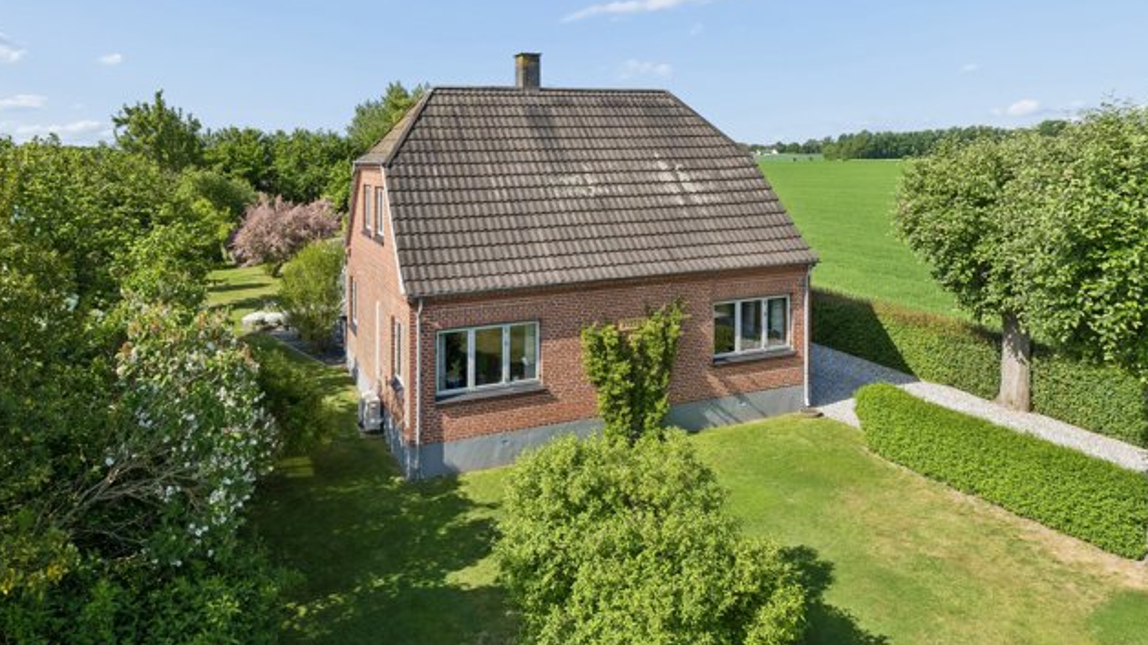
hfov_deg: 73.9
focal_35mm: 25
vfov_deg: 46.0
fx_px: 761
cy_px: 330
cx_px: 516
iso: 250
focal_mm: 12.5
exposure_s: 1/640
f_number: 8
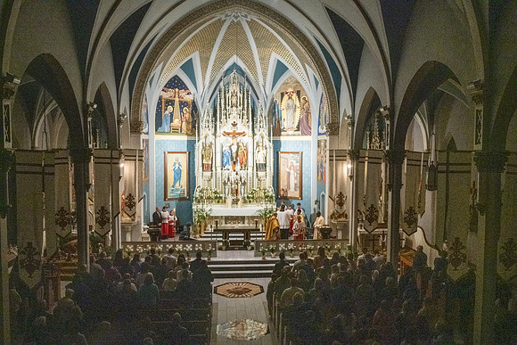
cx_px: 258
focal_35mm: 32
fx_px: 460
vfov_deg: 41.1
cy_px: 172
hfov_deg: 58.7
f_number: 20
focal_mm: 32
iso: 8000
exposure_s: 1/40
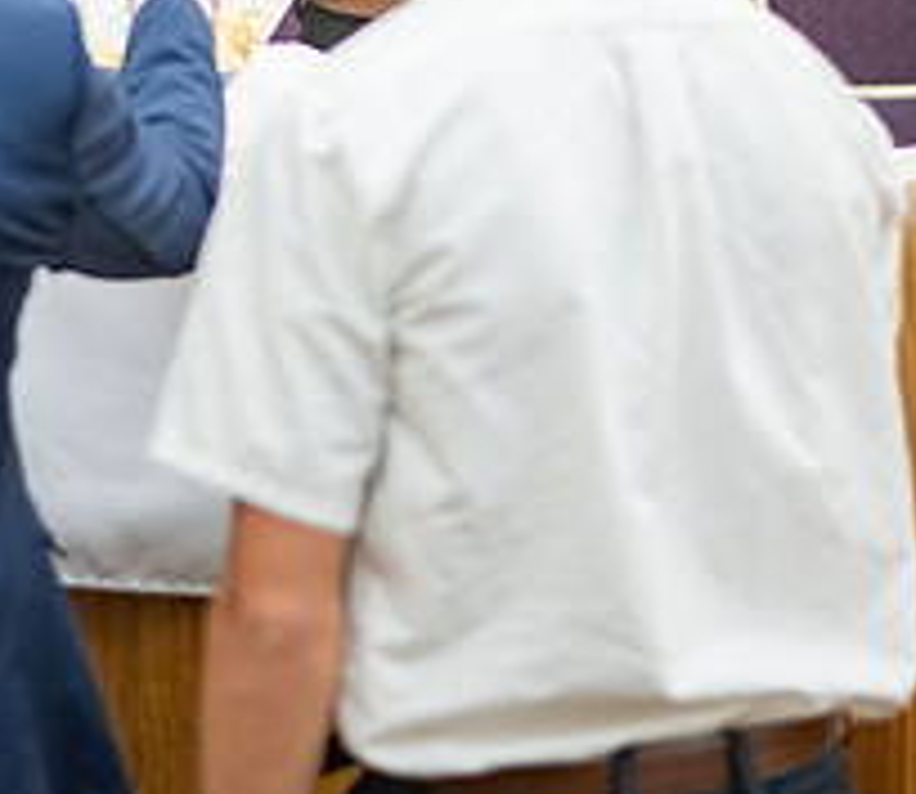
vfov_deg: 10.7
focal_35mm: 150
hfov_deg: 12.4
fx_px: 4204
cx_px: 158
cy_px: 4
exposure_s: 1/400
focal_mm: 50
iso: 1600
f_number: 1.8
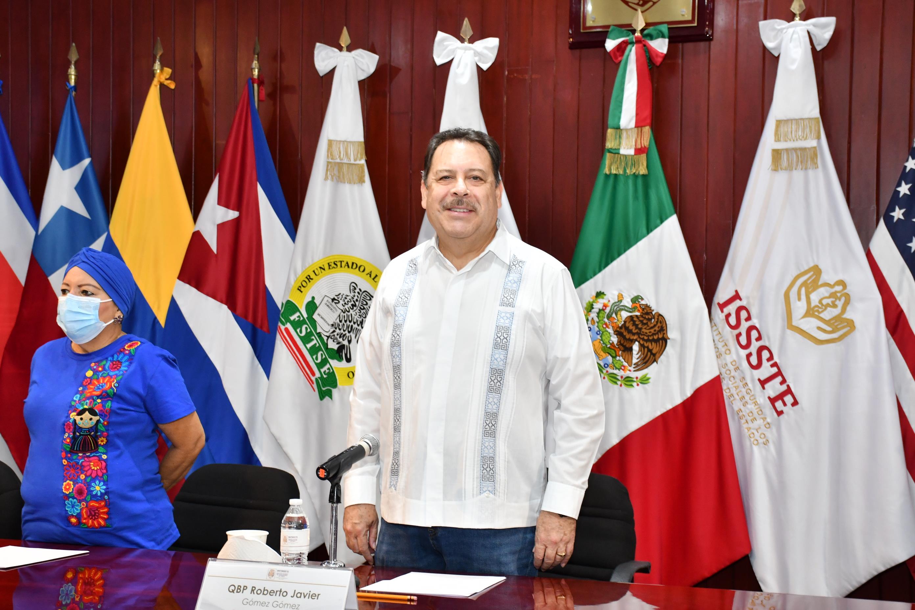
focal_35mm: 57
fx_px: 1449
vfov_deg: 23.8
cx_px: 458
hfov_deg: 35.1
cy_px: 305
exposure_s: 1/100
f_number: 5.6
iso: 1250
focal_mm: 38
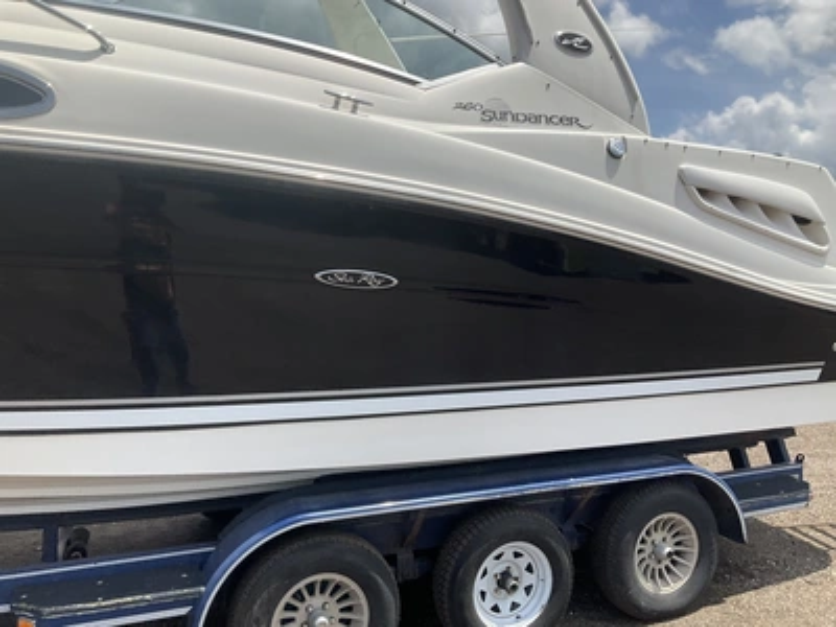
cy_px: 314
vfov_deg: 48.2
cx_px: 418
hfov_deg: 61.7
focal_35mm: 29
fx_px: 700
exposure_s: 1/1912
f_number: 1.8
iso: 25
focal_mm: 3
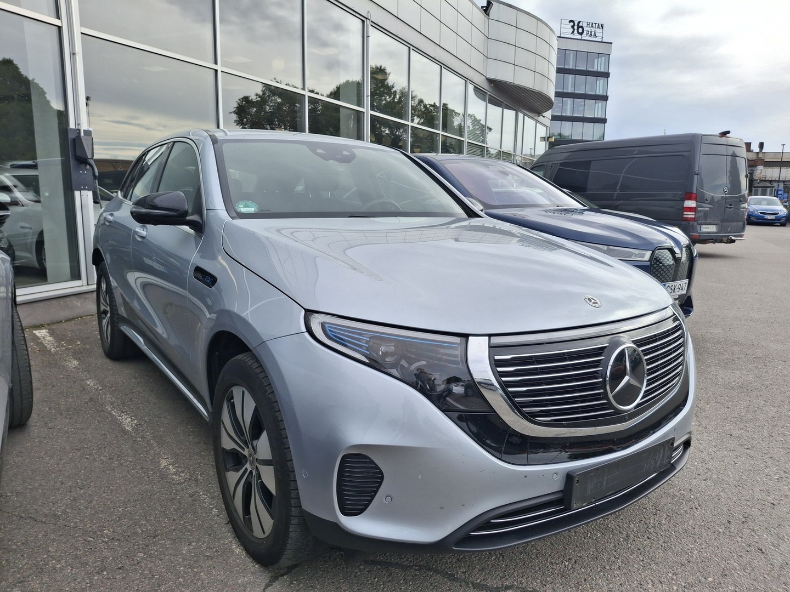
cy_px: 296
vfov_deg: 54.9
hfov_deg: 69.4
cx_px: 395
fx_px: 571
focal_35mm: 25
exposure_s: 1/1869
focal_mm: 4.69
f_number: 1.8
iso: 32
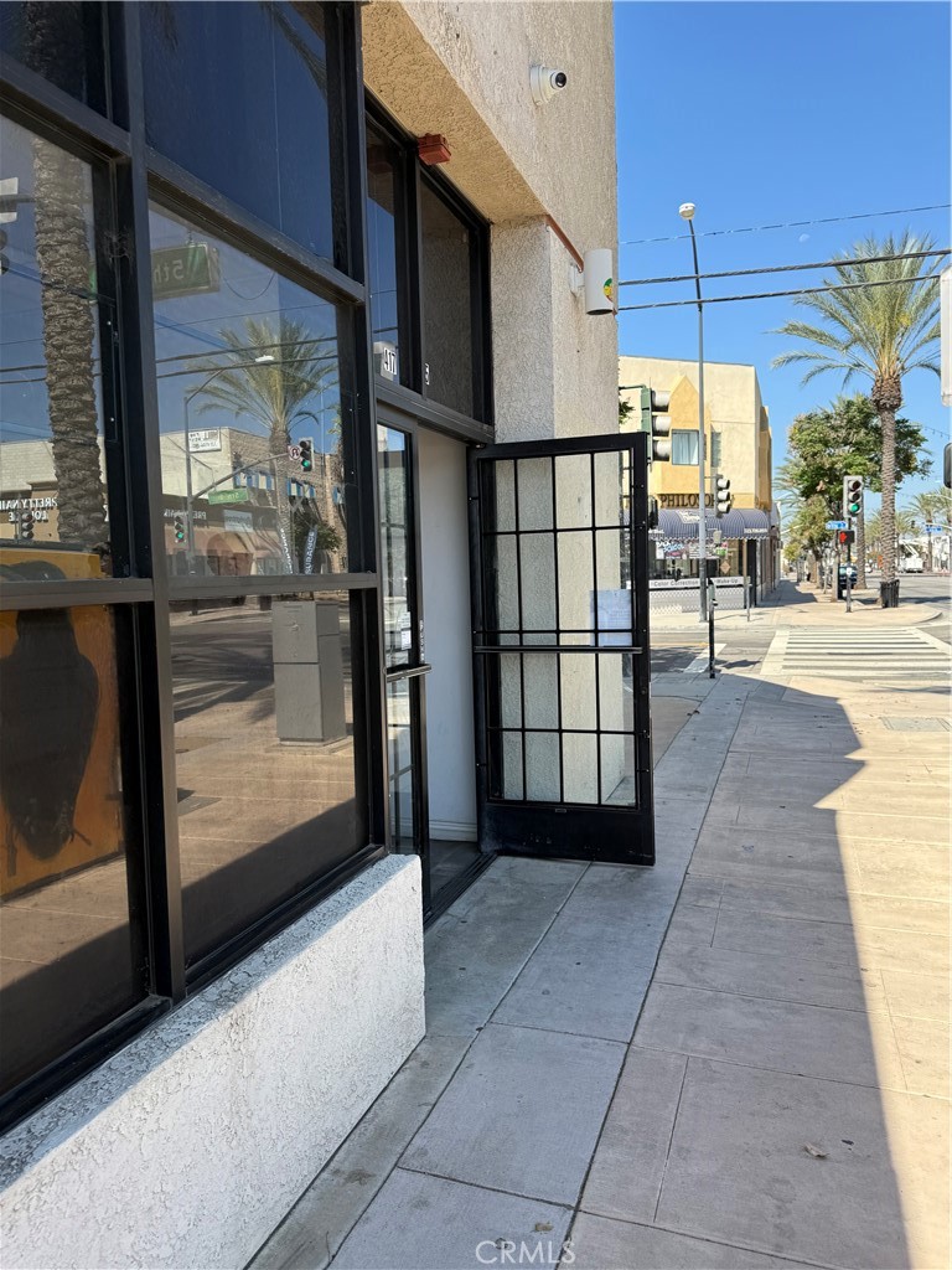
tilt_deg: -0.6
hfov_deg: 56.8
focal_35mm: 24
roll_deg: -0.4
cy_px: 635
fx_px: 880
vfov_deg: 71.6
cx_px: 476
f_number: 1.78
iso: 80
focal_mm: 6.76
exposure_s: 1/1949
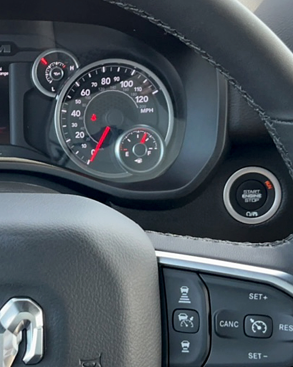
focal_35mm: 55
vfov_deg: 34.2
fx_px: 596
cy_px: 188
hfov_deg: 26.3
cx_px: 7
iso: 50
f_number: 1.8
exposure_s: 1/60
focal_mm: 3
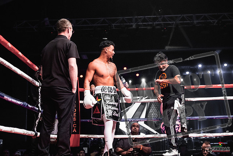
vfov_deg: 23.8
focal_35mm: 57
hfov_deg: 35.0
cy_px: 78
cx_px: 116
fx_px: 369
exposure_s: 1/1000
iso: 4000
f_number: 2.8
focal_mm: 57
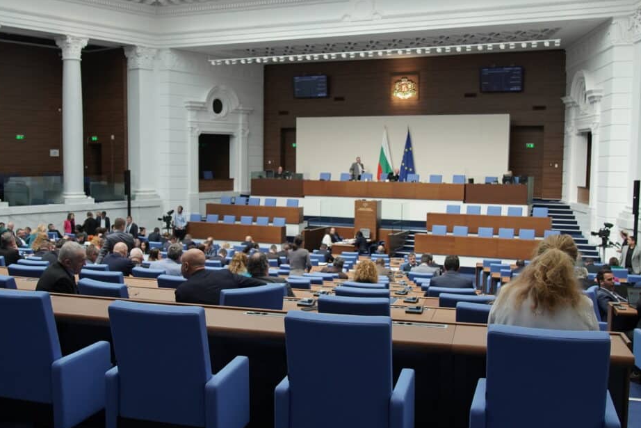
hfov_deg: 48.4
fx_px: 712
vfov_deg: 33.4
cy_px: 225
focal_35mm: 40
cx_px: 293
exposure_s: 1/320
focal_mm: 24
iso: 1000
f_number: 4
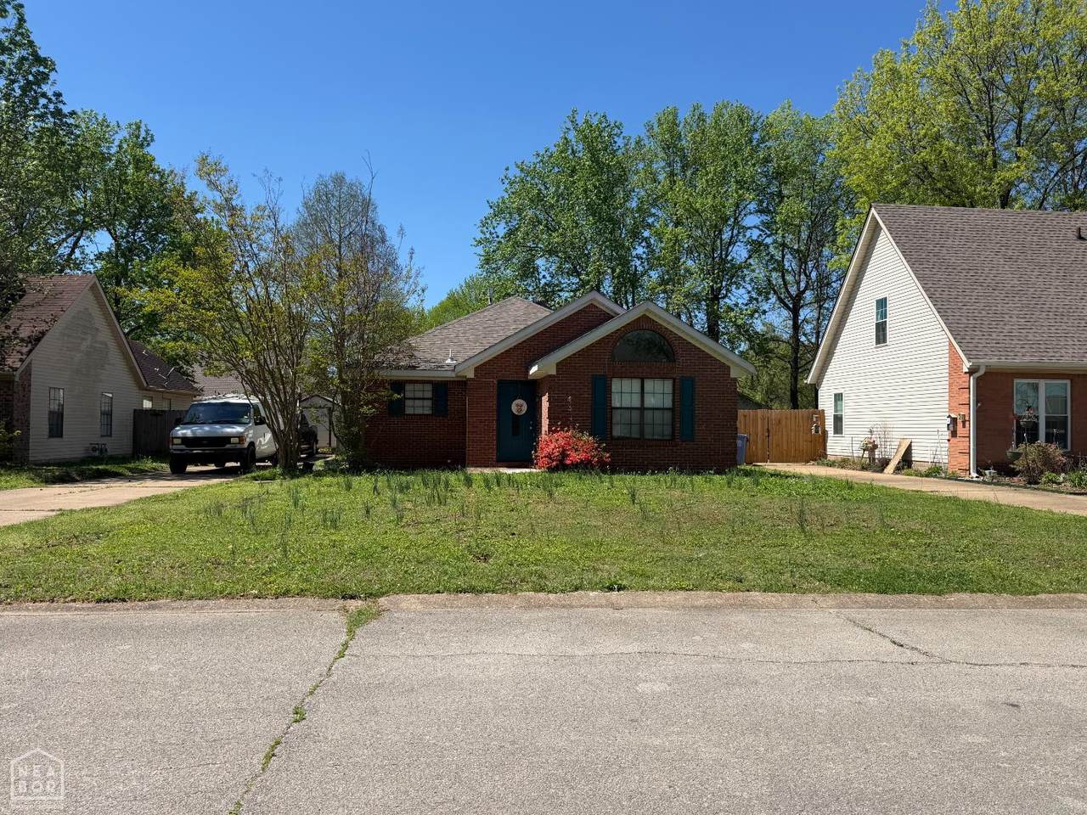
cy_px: 408
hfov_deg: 71.6
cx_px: 544
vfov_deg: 56.8
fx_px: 754
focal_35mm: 24
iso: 80
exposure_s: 1/4167
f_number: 1.78
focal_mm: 6.76
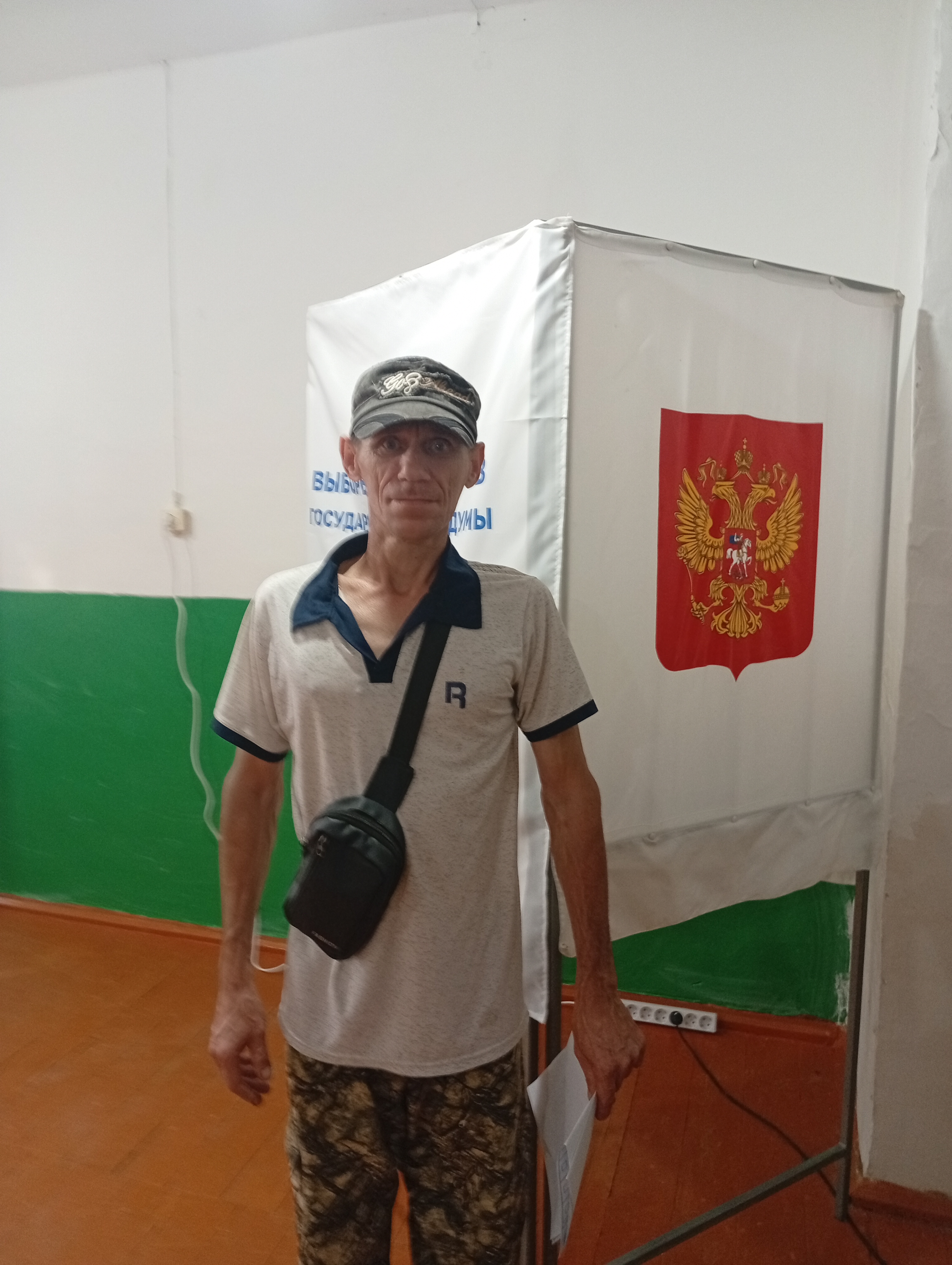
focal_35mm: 27
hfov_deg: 51.5
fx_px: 988
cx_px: 476
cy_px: 632
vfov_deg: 65.2
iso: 215
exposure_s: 1/33.3
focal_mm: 3.98
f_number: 1.8
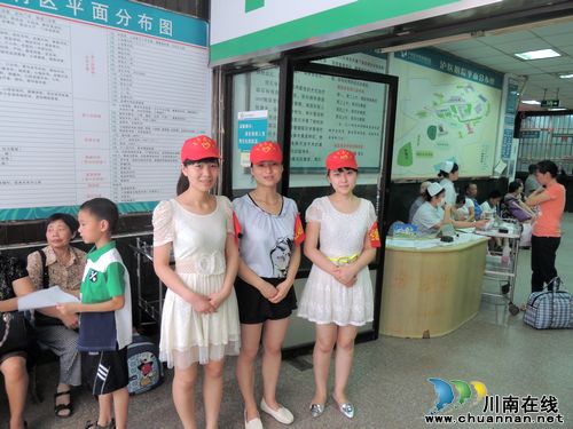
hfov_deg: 71.6
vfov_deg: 56.8
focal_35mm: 24
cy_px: 214
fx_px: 397
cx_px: 286
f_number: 3
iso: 220
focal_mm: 4.3
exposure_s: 1/30
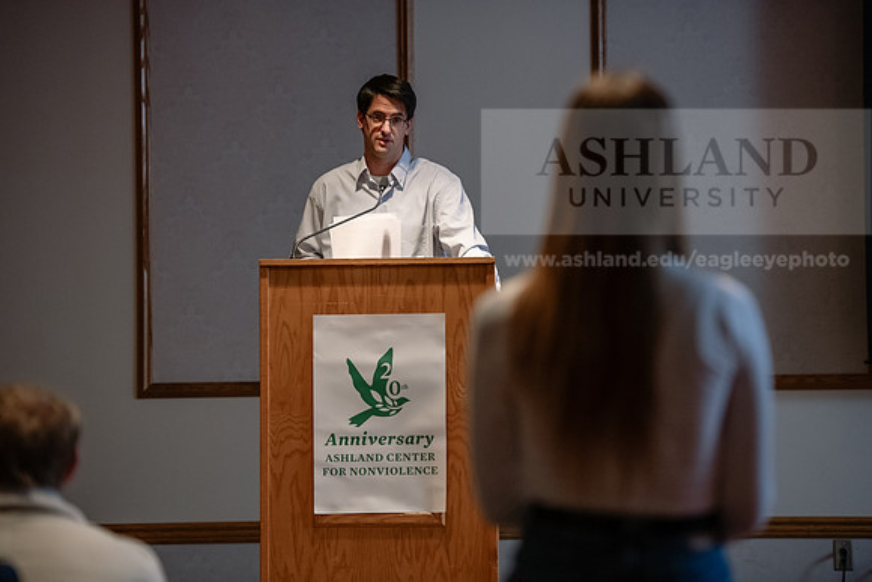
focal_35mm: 135
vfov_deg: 10.2
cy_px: 291
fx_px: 3271
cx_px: 436
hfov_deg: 15.2
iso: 3200
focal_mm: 135
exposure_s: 1/200
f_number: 3.2
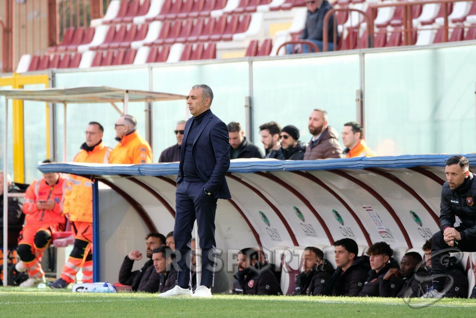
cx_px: 238
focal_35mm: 600
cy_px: 159
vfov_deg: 2.3
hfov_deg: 3.4
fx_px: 7934
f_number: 6.4
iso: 500
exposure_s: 1/250
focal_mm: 400
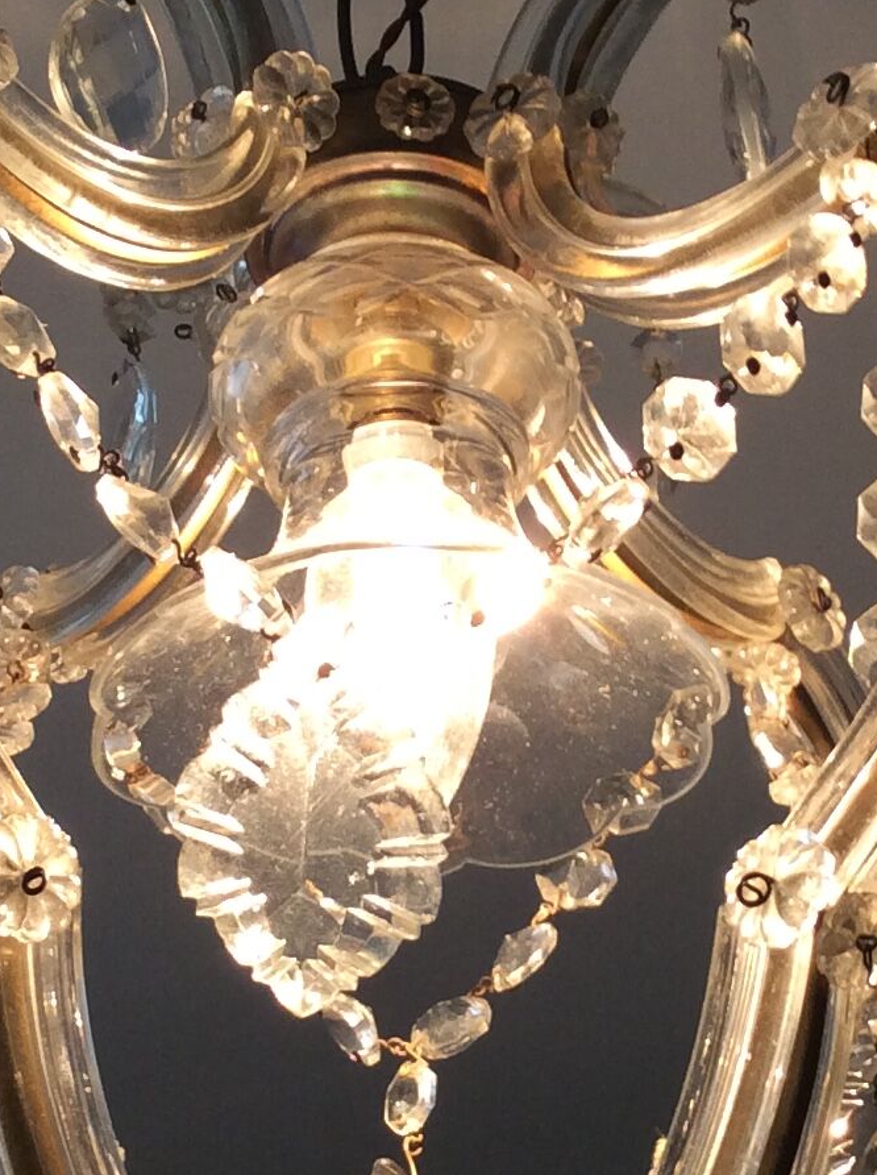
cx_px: 438
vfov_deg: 21.1
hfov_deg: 15.8
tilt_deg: +34.1
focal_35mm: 93
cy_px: 599
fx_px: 3151
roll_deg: -0.1
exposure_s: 1/25
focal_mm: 3.3
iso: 64
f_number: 2.4
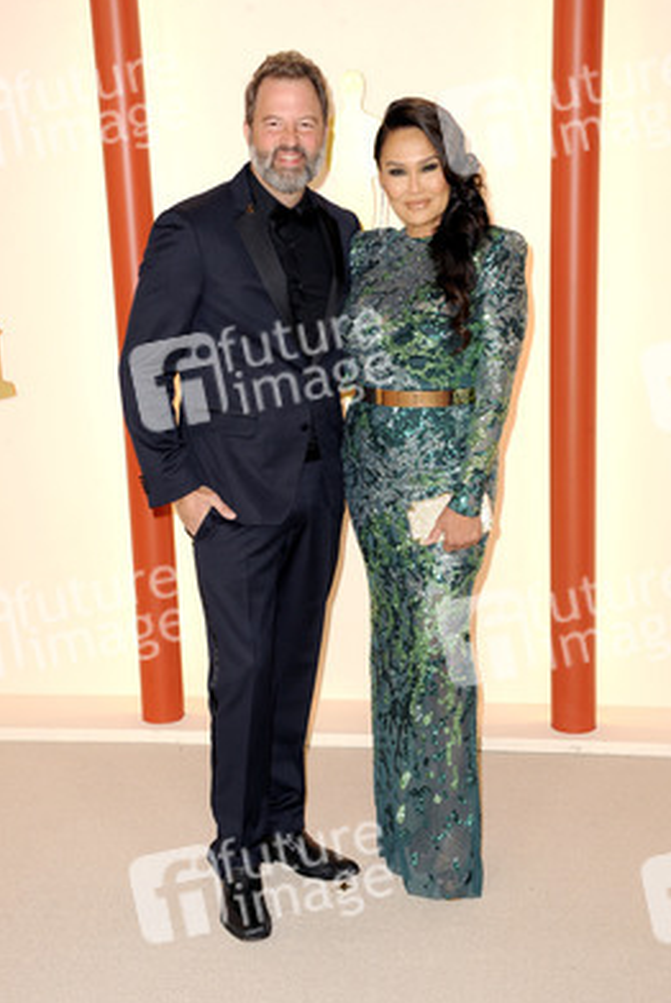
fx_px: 1479
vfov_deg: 37.5
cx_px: 337
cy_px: 499
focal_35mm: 53
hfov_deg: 25.6
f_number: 6.3
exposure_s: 1/200
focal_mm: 52
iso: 1600
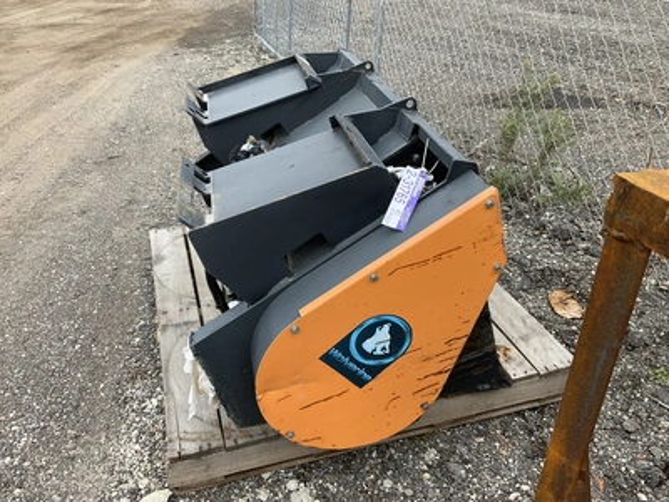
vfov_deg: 48.2
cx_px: 334
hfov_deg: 61.7
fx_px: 560
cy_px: 251
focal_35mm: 29
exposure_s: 1/181
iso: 20
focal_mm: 3
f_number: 1.8
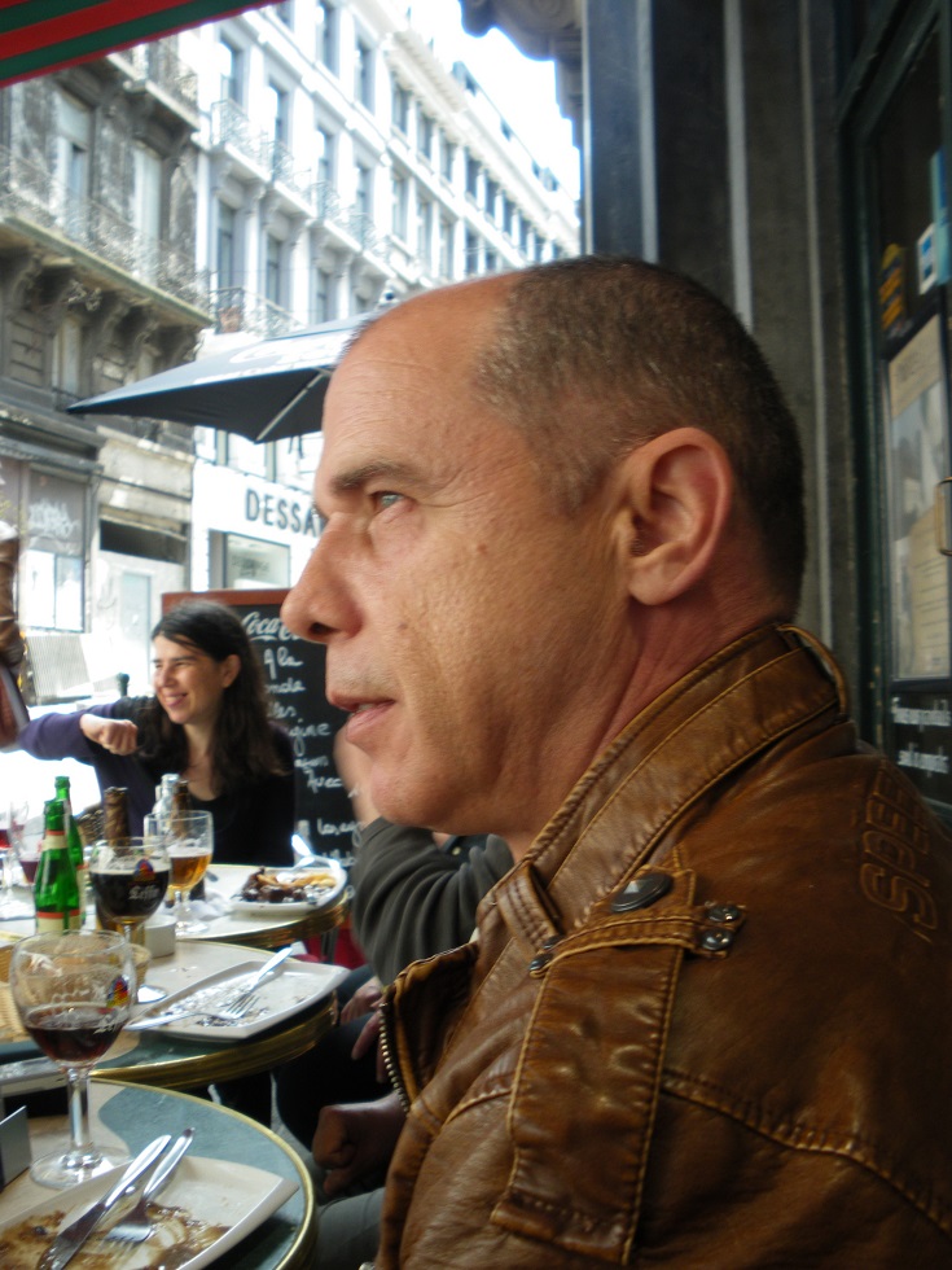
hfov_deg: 39.7
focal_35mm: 36
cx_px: 476
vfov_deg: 51.4
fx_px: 1320
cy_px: 635
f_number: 3.5
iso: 64
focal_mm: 6.3
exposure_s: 1/50
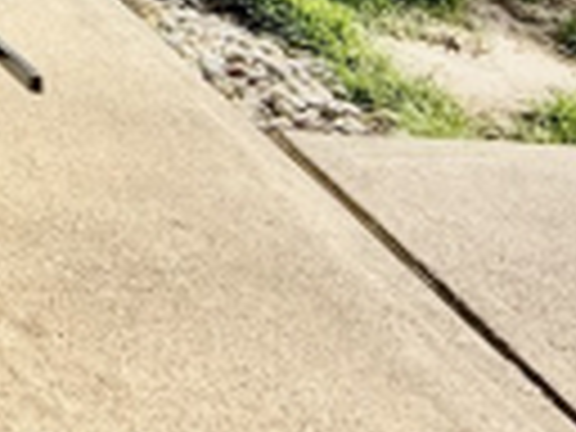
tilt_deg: -11.3
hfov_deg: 16.2
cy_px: -508
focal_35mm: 73
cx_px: -718
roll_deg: -0.1
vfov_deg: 15.0
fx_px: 1215
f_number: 2.2
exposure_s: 1/760
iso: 50
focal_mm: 2.22
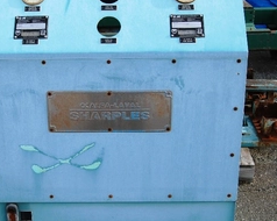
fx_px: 582
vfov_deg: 21.5
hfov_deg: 26.7
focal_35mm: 71
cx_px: 108
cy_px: 115
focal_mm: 30
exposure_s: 1/250
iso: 200
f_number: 8
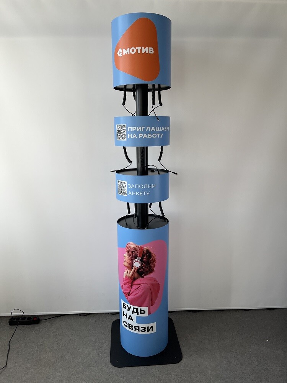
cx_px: 144
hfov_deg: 53.1
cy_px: 192
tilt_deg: -12.2
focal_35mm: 26
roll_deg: +0.9
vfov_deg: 67.3
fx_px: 287
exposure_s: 1/422
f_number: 1.6
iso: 50
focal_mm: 5.1
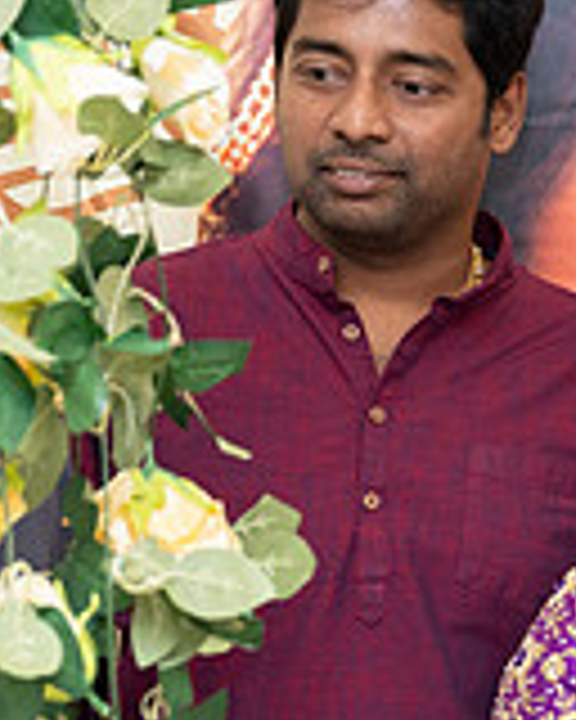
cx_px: 1148
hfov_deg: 9.8
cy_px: 763
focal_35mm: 147
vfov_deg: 12.9
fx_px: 3132
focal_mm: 43
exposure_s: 1/200
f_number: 4
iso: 500
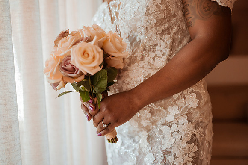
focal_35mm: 35
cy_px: 82
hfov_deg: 54.5
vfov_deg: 37.8
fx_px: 241
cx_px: 124
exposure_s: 1/200
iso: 1600
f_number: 1.4
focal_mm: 35
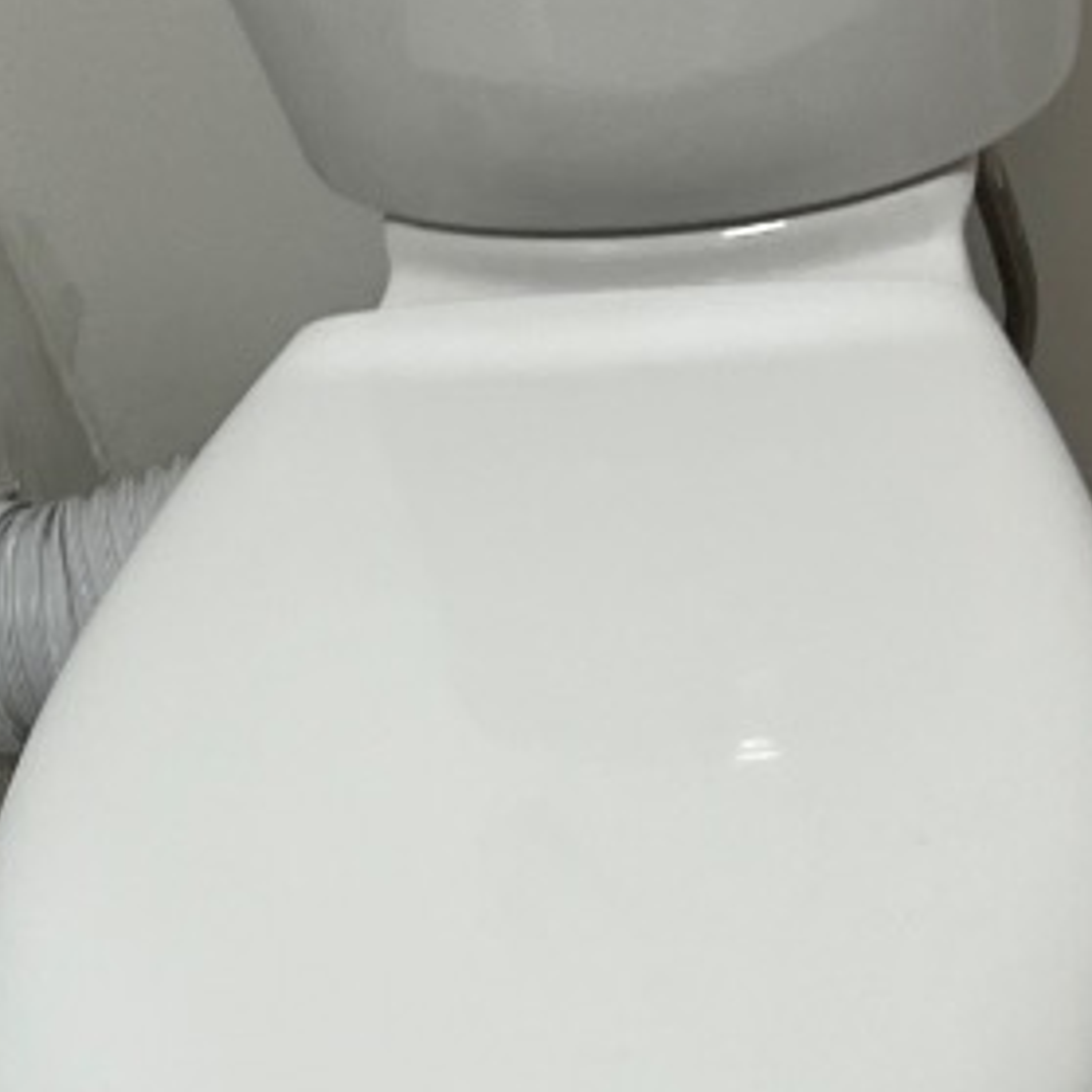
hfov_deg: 17.4
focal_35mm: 99
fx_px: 3533
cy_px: 939
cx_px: 211
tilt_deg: -49.6
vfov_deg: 17.4
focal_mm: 5.7
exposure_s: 1/121
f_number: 1.5
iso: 125
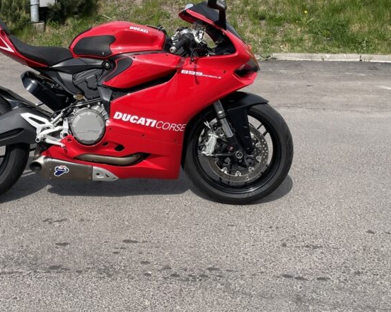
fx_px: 544
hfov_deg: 38.5
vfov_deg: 31.6
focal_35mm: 47
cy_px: 86
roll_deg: +0.0
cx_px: 95
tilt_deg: -13.6
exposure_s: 1/2817
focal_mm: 4.2
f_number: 1.6
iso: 32
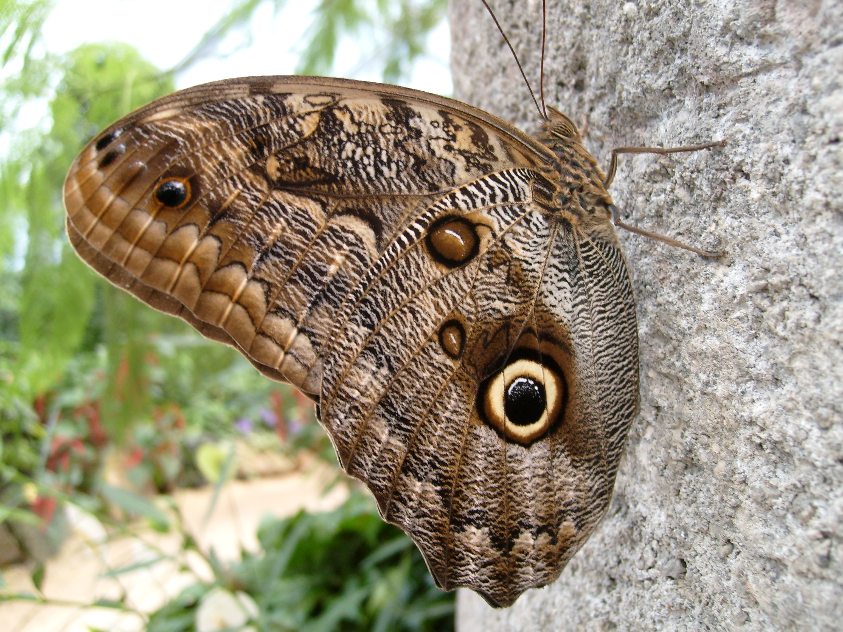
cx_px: 422
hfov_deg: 52.6
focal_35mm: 35
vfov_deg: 40.7
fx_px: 852
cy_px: 316
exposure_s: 1/60
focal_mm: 5.8
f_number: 2.8
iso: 100
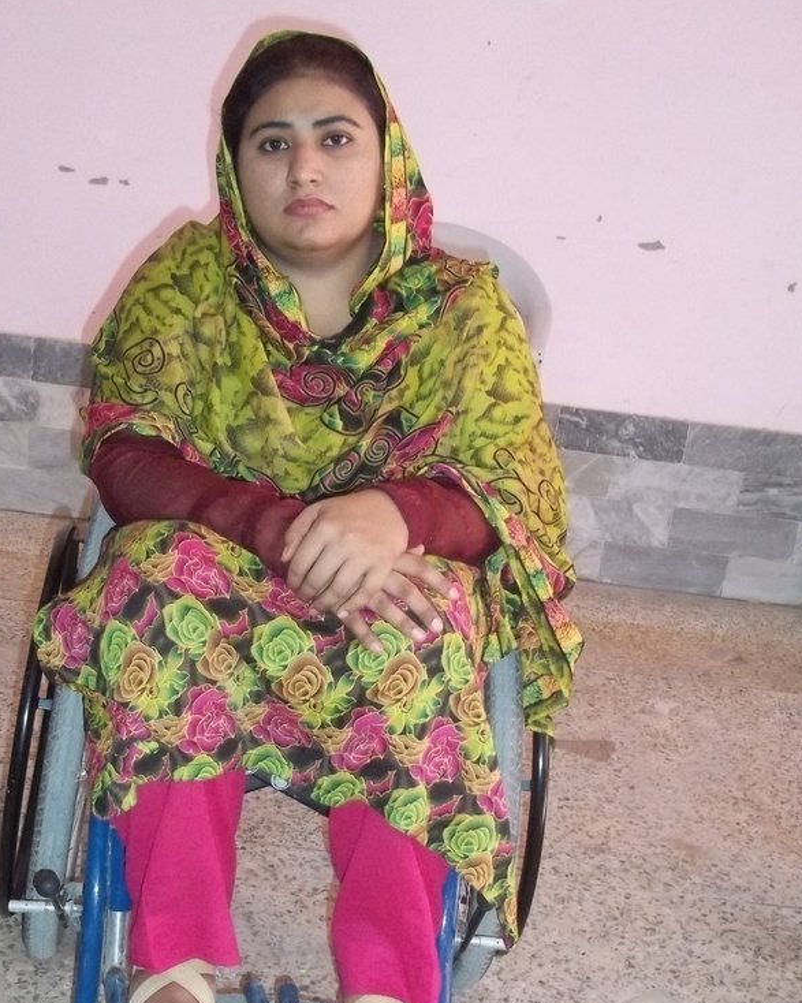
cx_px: 292
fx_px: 1454
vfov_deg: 37.6
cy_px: 685
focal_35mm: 49
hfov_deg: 30.7
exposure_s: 1/30
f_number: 3.1
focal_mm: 6.5
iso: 320
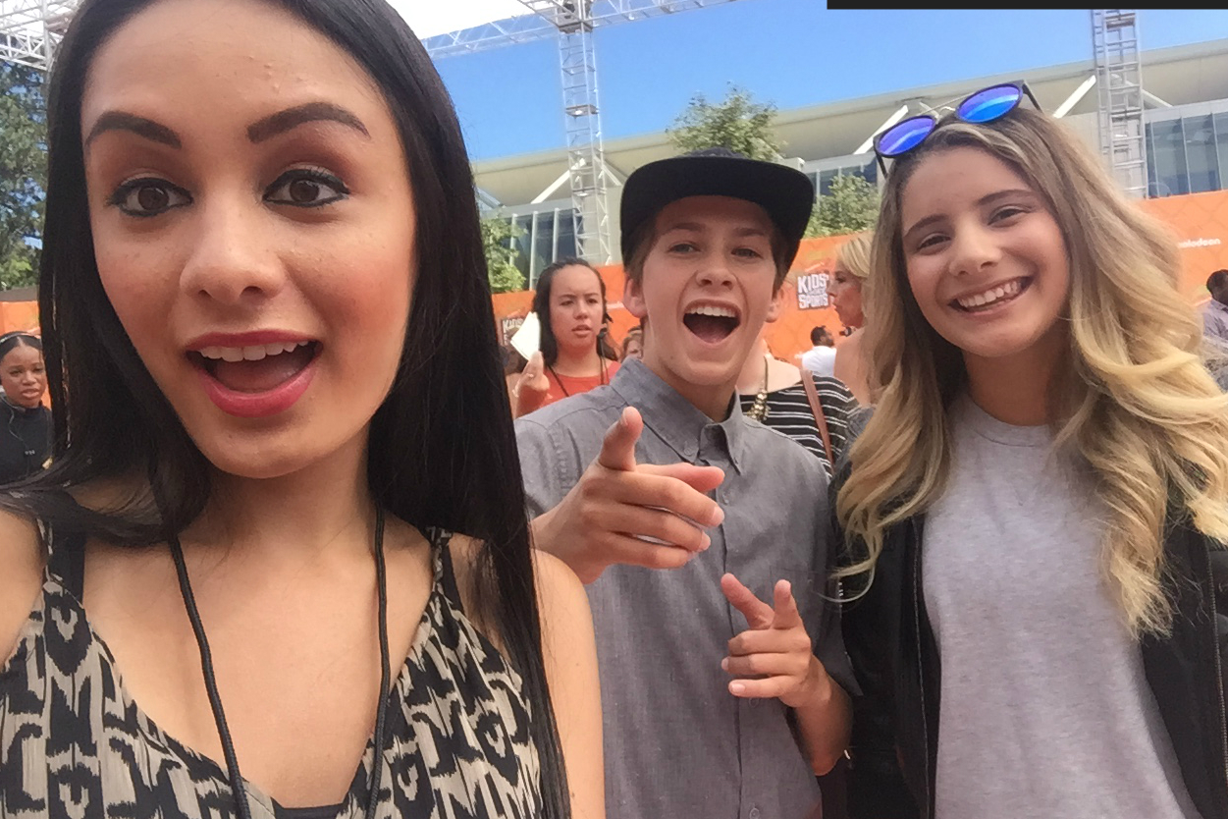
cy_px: 417
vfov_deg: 40.0
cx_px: 621
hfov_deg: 57.2
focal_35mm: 33
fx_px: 1126
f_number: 2.2
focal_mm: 2.65
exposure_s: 1/683
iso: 32
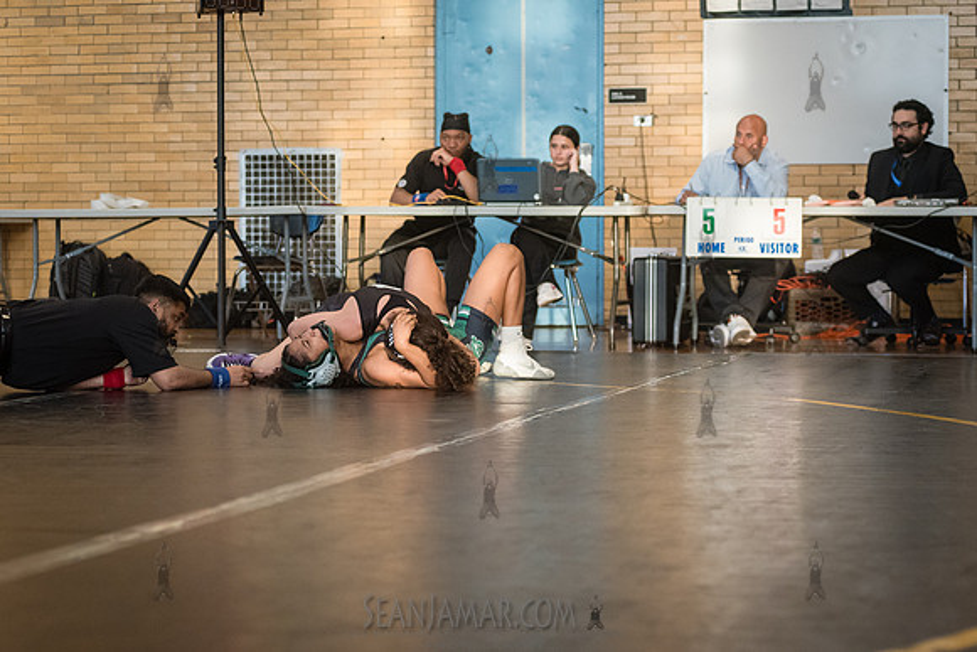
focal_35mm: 87
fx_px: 2357
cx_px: 502
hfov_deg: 23.4
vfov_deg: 15.7
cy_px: 353
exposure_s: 1/400
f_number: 3.5
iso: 4000
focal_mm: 80
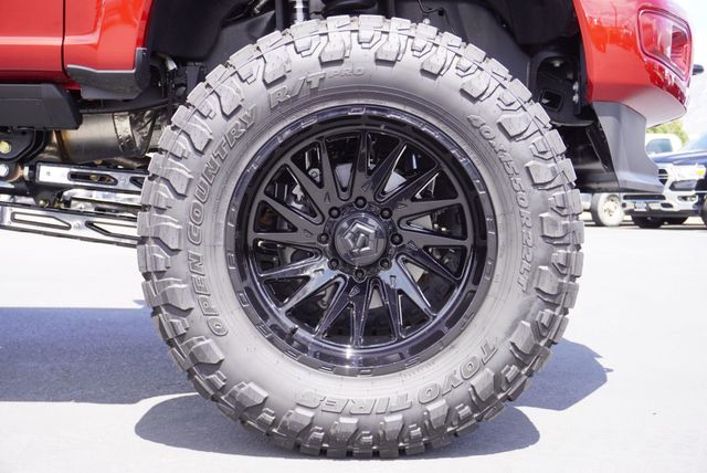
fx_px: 973
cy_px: 236
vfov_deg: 27.3
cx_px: 354
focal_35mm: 50
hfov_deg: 39.9
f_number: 6.3
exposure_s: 1/80
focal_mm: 33
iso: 100
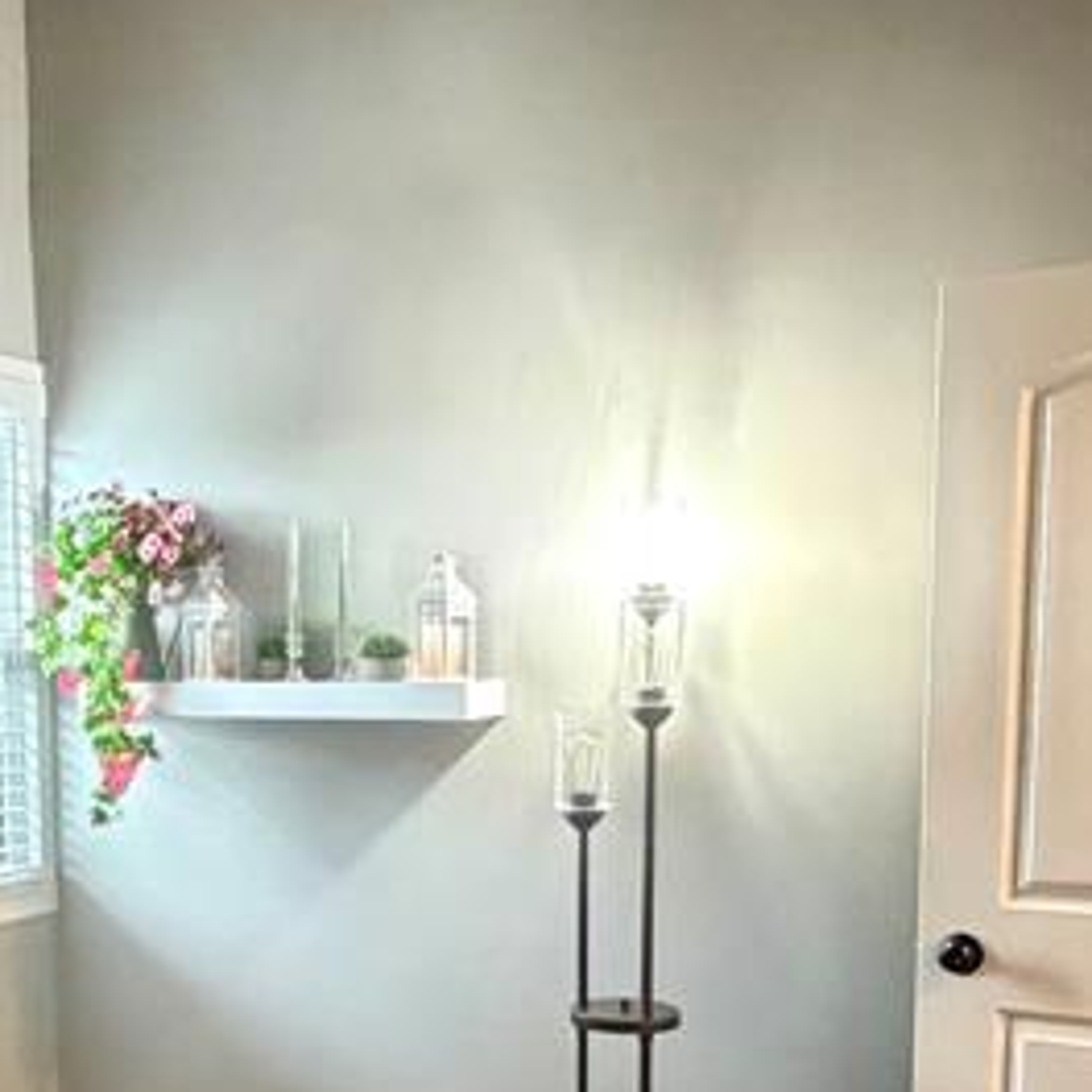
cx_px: 256
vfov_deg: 34.4
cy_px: 848
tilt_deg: -6.1
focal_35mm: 48
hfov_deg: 34.5
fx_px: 1713
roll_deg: +0.3
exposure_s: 1/60
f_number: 2.2
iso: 1000
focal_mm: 2.22
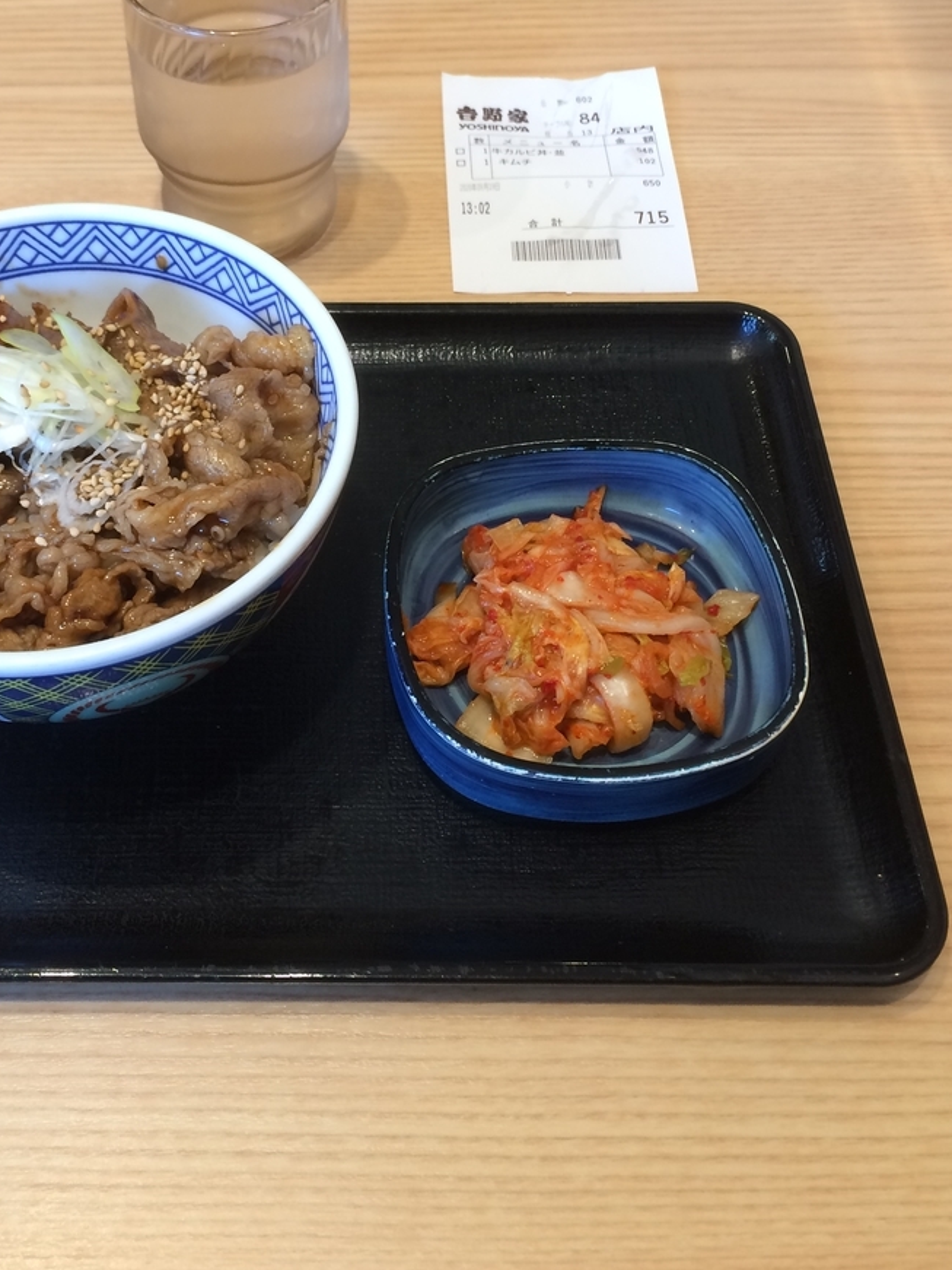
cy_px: 450
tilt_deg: -49.6
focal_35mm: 40
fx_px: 1466
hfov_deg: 35.7
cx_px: 337
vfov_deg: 46.2
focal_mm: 4.15
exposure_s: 1/40
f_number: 2.2
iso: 40
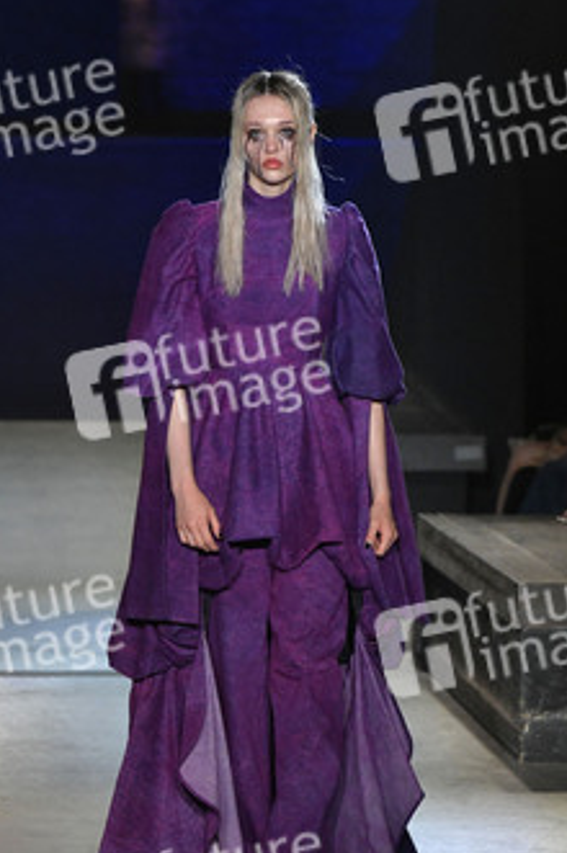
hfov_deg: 4.7
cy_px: 508
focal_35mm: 290
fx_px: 6865
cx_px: 273
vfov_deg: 7.1
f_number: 7.1
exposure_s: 1/400
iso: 2500
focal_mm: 200
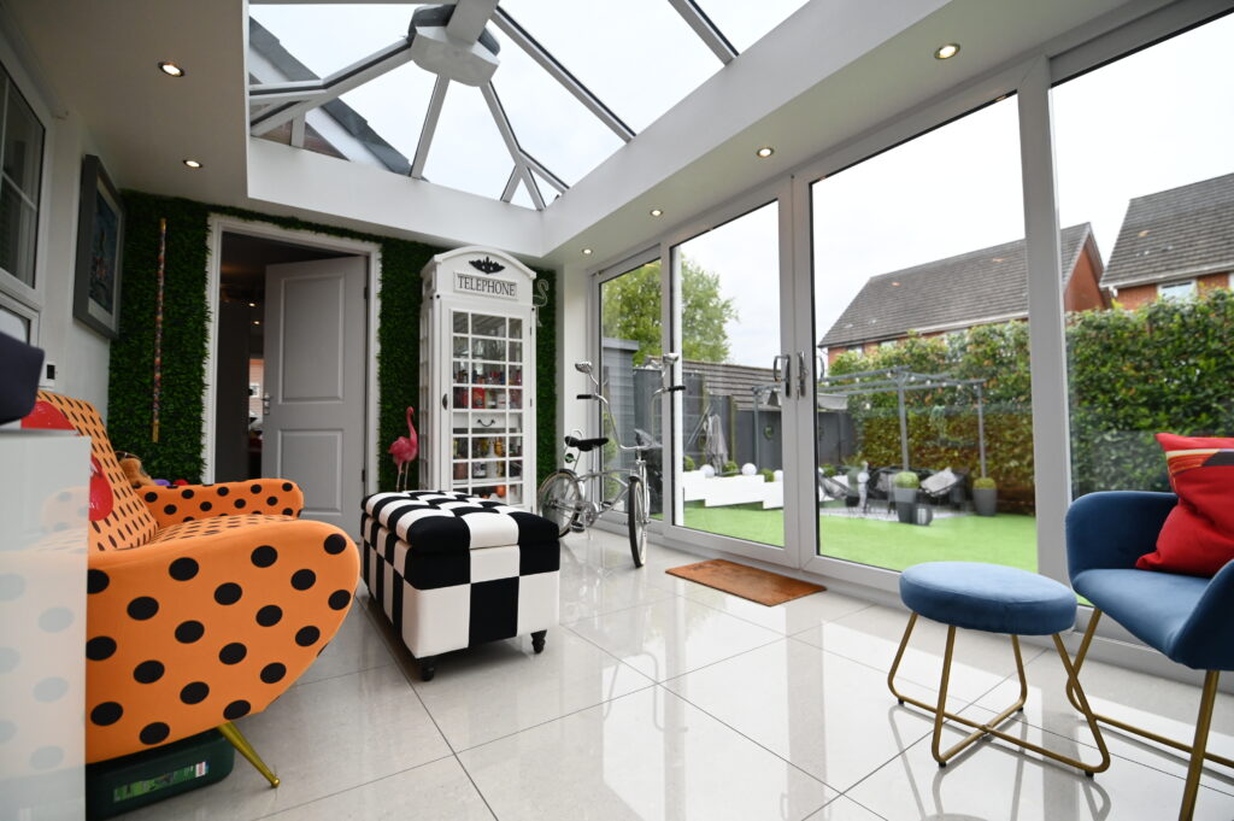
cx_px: 617
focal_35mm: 15
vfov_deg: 77.2
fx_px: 514
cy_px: 410
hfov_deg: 100.4
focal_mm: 15
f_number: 2.8
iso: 2000
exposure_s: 1/8000
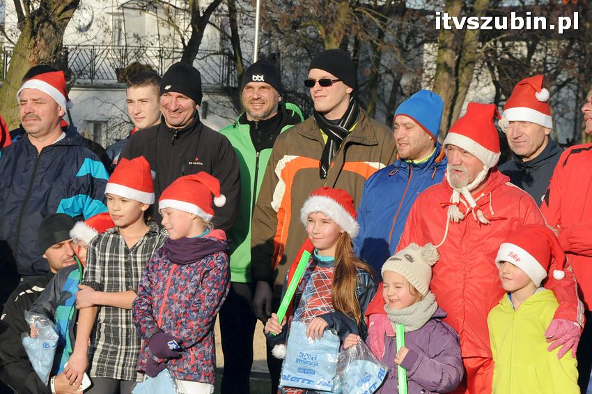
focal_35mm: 158
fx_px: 2587
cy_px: 197
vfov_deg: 8.7
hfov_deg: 13.1
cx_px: 296
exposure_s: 1/2500
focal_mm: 105
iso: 2000
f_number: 13
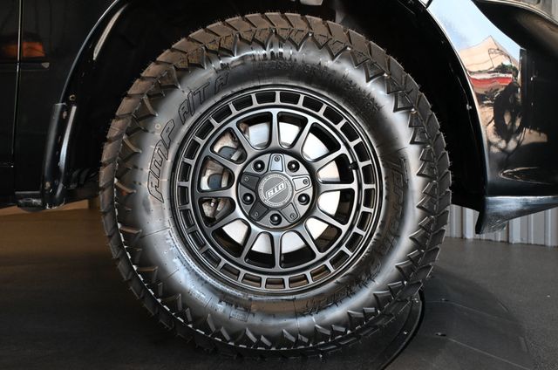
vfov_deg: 35.3
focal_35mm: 38
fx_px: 580
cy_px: 185
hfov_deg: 51.4
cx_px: 279
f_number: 4.2
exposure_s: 1/125
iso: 2200
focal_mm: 25
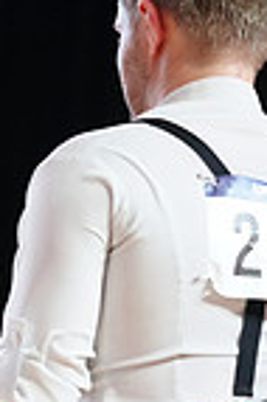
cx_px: -27
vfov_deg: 3.4
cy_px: 711
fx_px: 6746
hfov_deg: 2.3
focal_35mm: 605
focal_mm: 149
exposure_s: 1/250
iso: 2500
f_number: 4
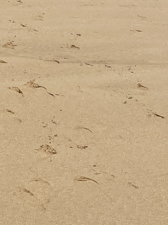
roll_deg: +0.1
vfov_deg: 14.6
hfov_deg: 10.1
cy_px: 14
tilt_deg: -9.6
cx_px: -195
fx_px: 861
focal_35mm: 133
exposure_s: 1/6494
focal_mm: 4.2
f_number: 1.6
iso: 32
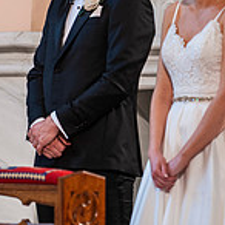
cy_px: 109
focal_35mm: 470
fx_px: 3456
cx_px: 124
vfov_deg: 3.7
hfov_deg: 3.7
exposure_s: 1/100
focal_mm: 180
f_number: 2.8
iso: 1600
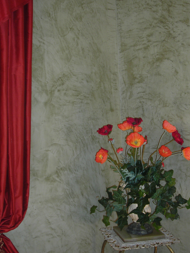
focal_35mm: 52
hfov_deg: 28.0
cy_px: 137
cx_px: 100
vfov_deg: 36.8
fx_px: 380
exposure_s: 1/60.1
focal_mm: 6.3
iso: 68
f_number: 3.2
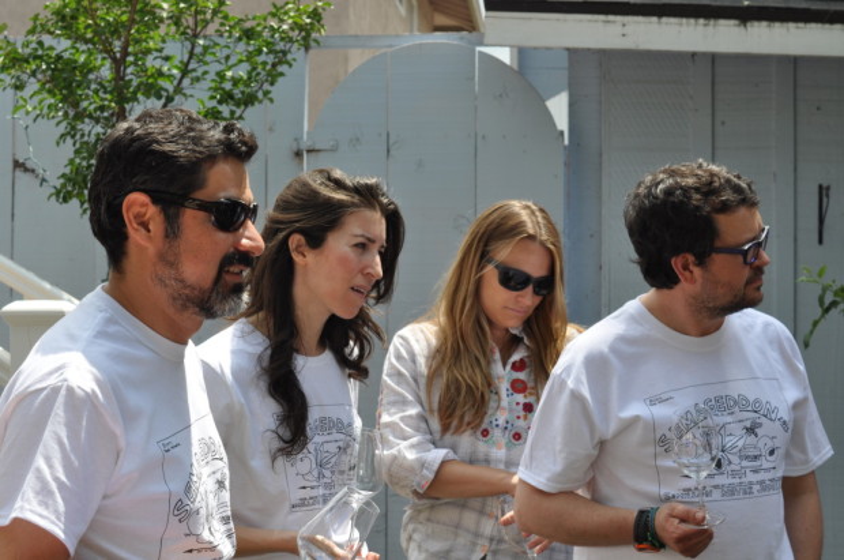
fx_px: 1755
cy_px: 280
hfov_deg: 27.0
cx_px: 422
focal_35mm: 75
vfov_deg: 18.1
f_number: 9
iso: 200
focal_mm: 50
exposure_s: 1/320
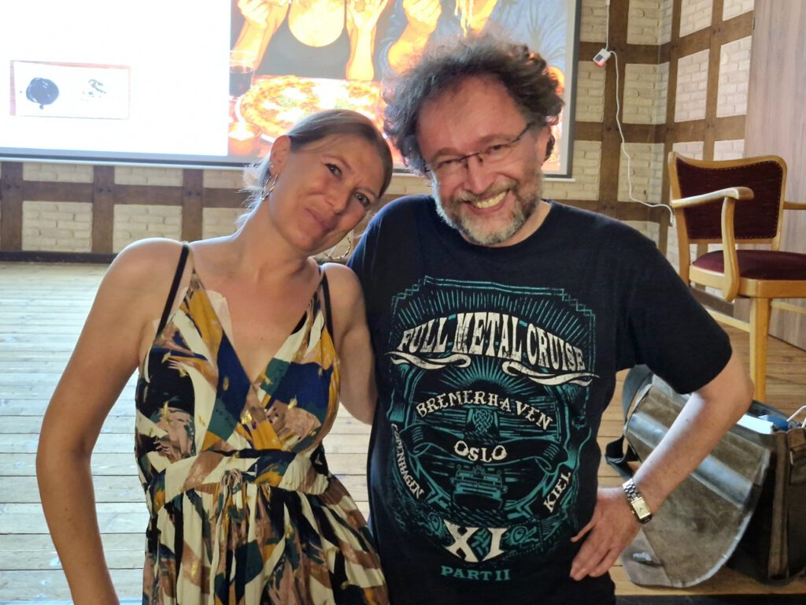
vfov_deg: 58.9
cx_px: 403
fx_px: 536
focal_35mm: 23
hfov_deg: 73.9
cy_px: 302
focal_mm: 5.4
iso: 1250
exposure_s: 1/22
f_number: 1.8
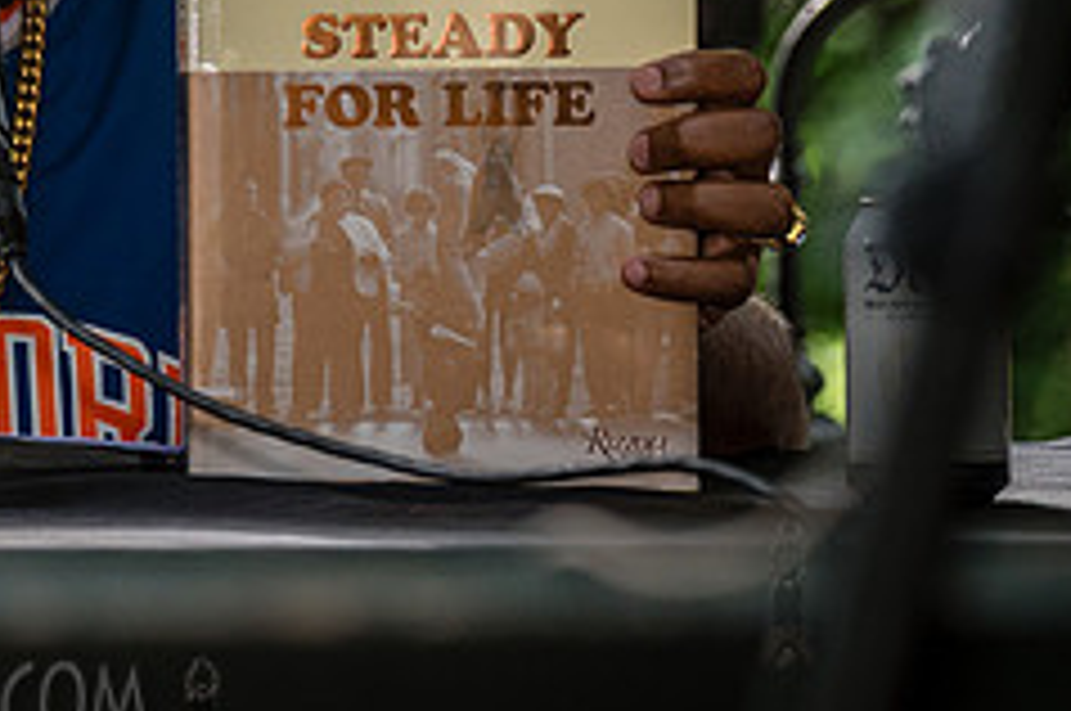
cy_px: 46
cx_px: -327
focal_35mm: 309
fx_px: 9180
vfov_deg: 4.4
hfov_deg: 6.6
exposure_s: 1/500
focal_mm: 107
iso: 1250
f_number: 4
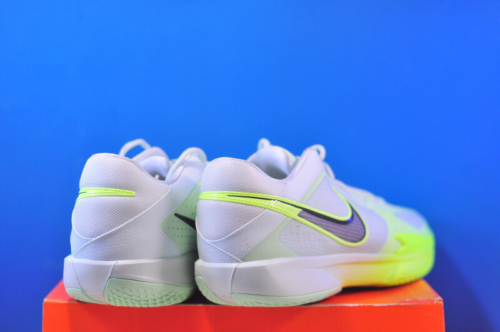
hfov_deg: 27.0
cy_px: 166
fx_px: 1040
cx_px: 250
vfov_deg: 18.1
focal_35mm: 75
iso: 250
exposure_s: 1/320
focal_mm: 50
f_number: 2.2
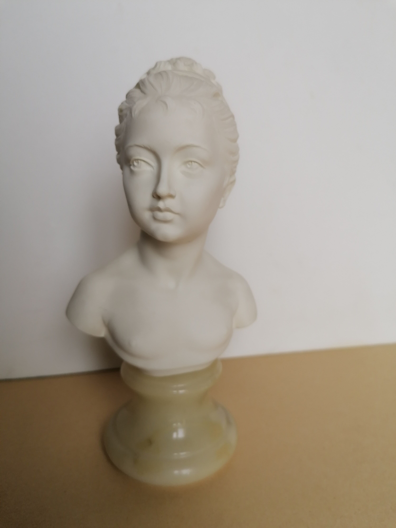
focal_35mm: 27
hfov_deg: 51.4
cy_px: 264
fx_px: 412
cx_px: 198
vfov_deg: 65.3
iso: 50
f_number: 1.8
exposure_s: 1/257
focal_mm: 4.75
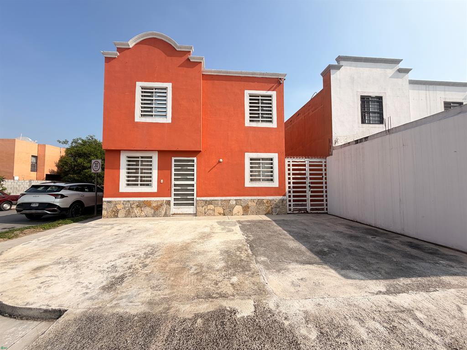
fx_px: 189
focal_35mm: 14
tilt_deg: +2.7
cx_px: 234
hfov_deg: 102.1
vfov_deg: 85.7
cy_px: 175
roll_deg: +0.8
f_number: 2.2
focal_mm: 2.22
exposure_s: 1/770
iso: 25
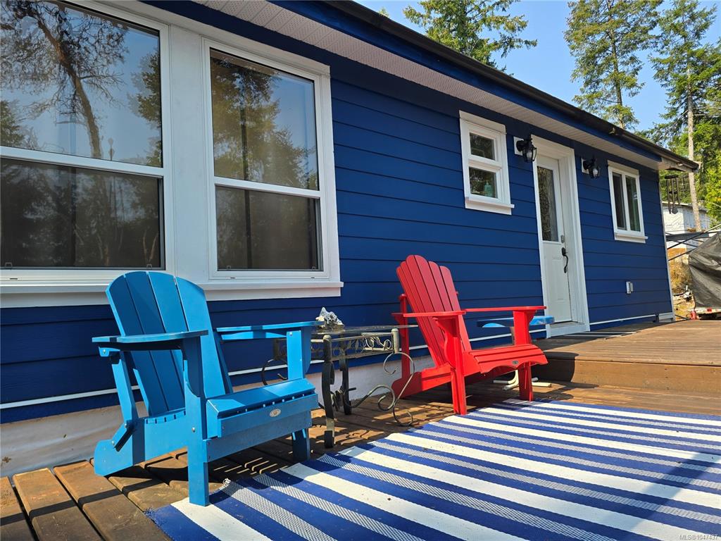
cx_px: 360
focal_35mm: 23
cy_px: 270
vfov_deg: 58.9
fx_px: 479
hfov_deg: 73.9
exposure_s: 1/300
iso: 12
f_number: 1.7
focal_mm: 6.3
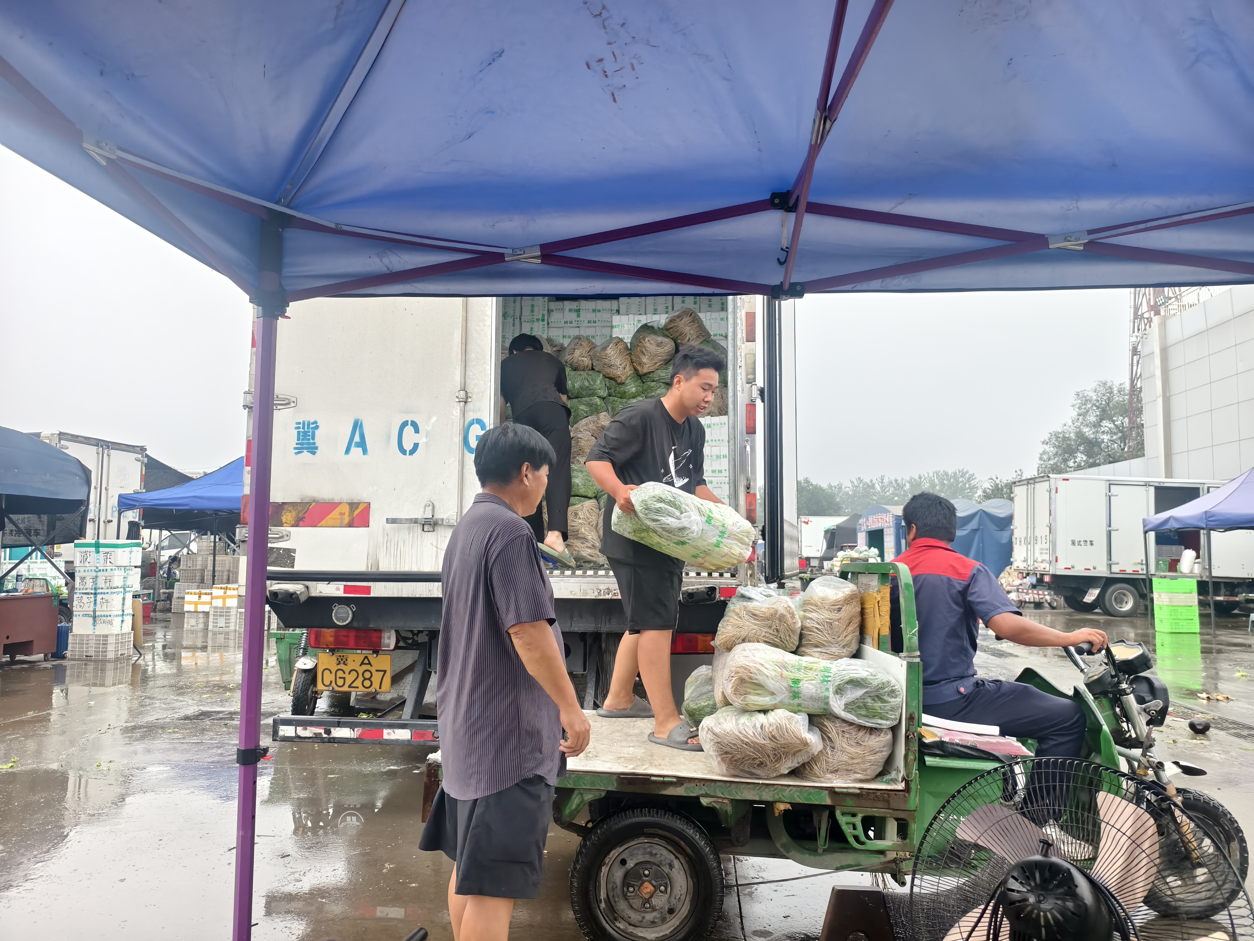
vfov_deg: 58.9
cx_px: 627
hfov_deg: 73.9
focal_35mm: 23
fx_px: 833
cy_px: 470
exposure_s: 1/651
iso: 547
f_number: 1.57
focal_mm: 5.6
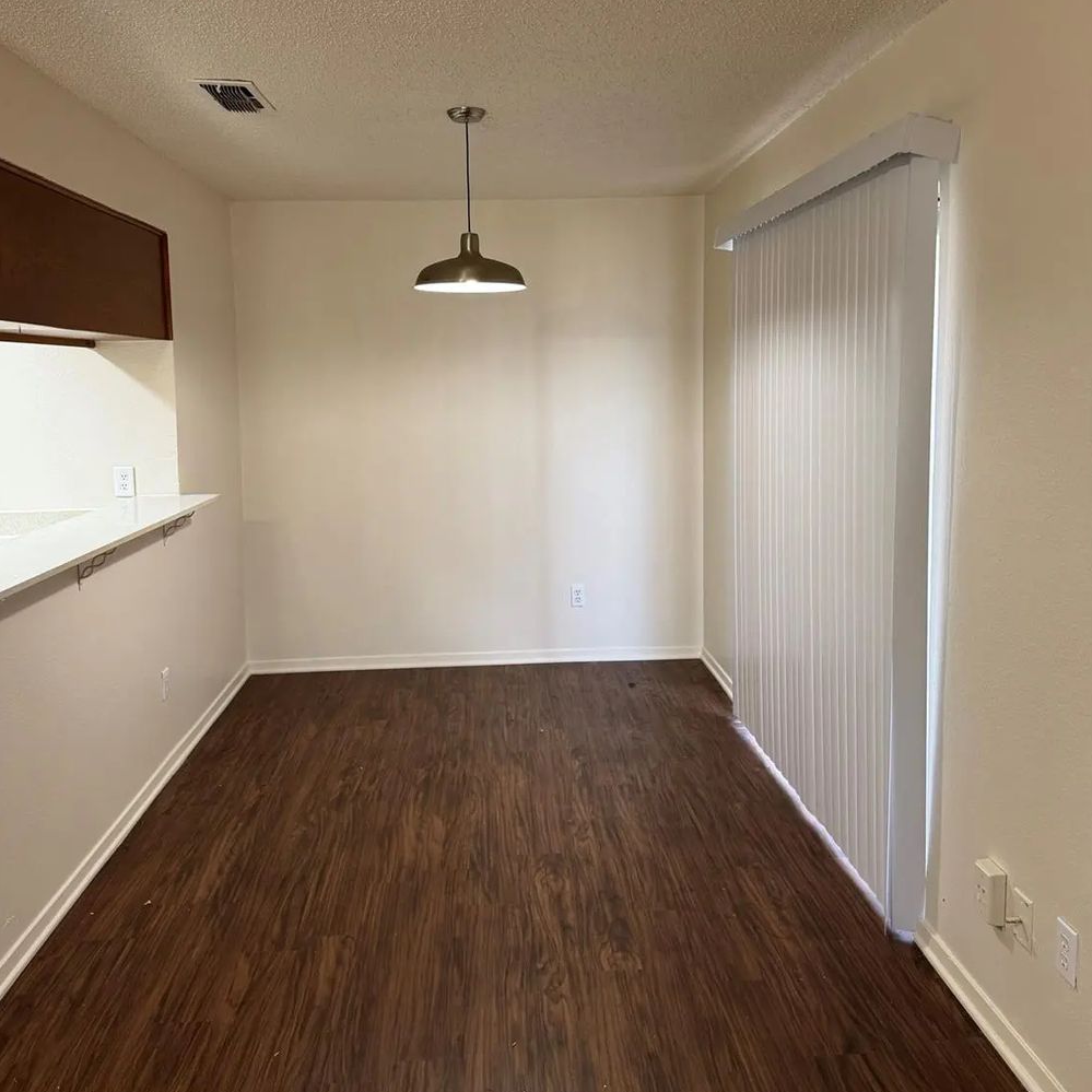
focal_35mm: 29
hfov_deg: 55.6
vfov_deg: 55.4
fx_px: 1035
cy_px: 473
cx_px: 540
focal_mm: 6.76
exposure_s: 1/60
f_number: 1.78
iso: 200
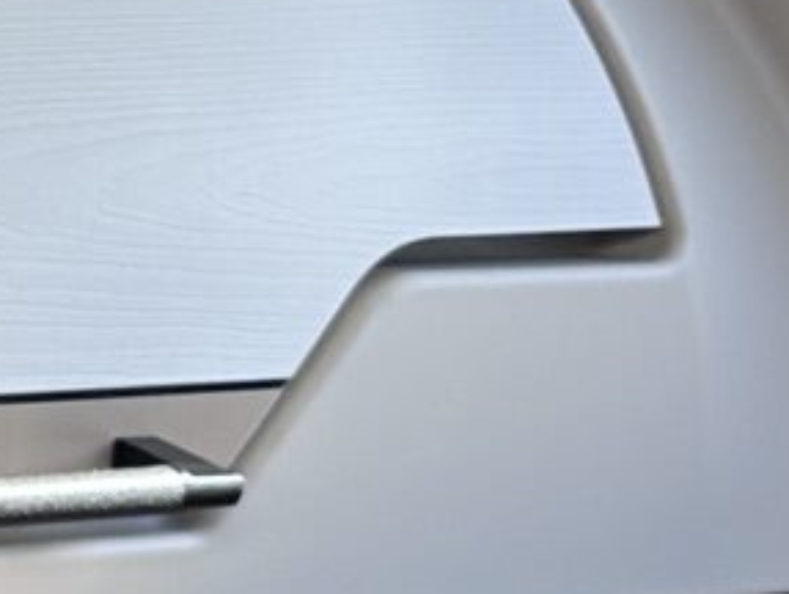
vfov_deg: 8.6
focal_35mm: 171
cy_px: -82
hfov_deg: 10.1
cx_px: -1116
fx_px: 3902
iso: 64
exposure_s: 1/121
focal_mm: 6.86
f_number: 1.78
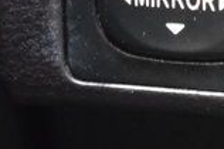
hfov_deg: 6.2
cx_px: 166
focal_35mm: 330
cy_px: 13
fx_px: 2051
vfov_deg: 4.2
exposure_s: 1/15
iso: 1250
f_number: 6.3
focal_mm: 34
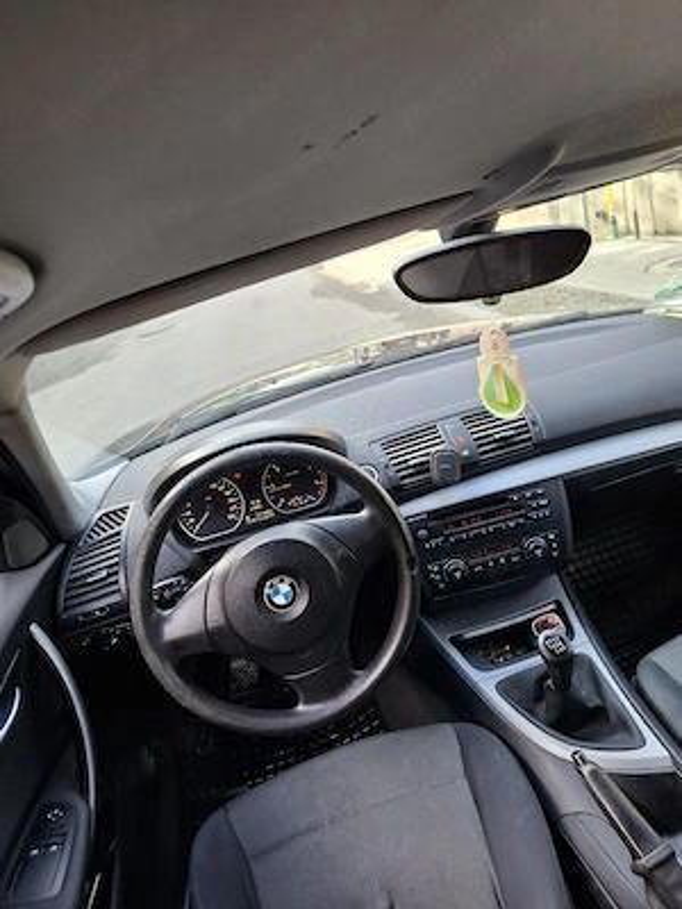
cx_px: 341
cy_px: 454
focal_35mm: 23
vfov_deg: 73.9
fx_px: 604
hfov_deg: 58.9
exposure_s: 1/100
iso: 64
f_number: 1.8
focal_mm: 5.54
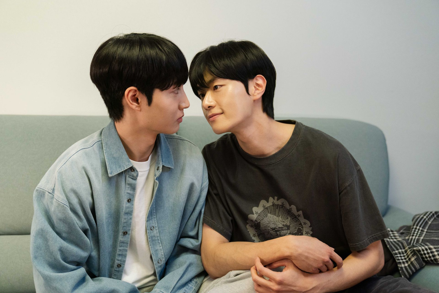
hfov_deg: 47.8
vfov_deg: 32.9
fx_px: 495
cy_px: 146
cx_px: 220
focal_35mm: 41
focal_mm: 39
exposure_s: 1/60
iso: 1600
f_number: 3.2
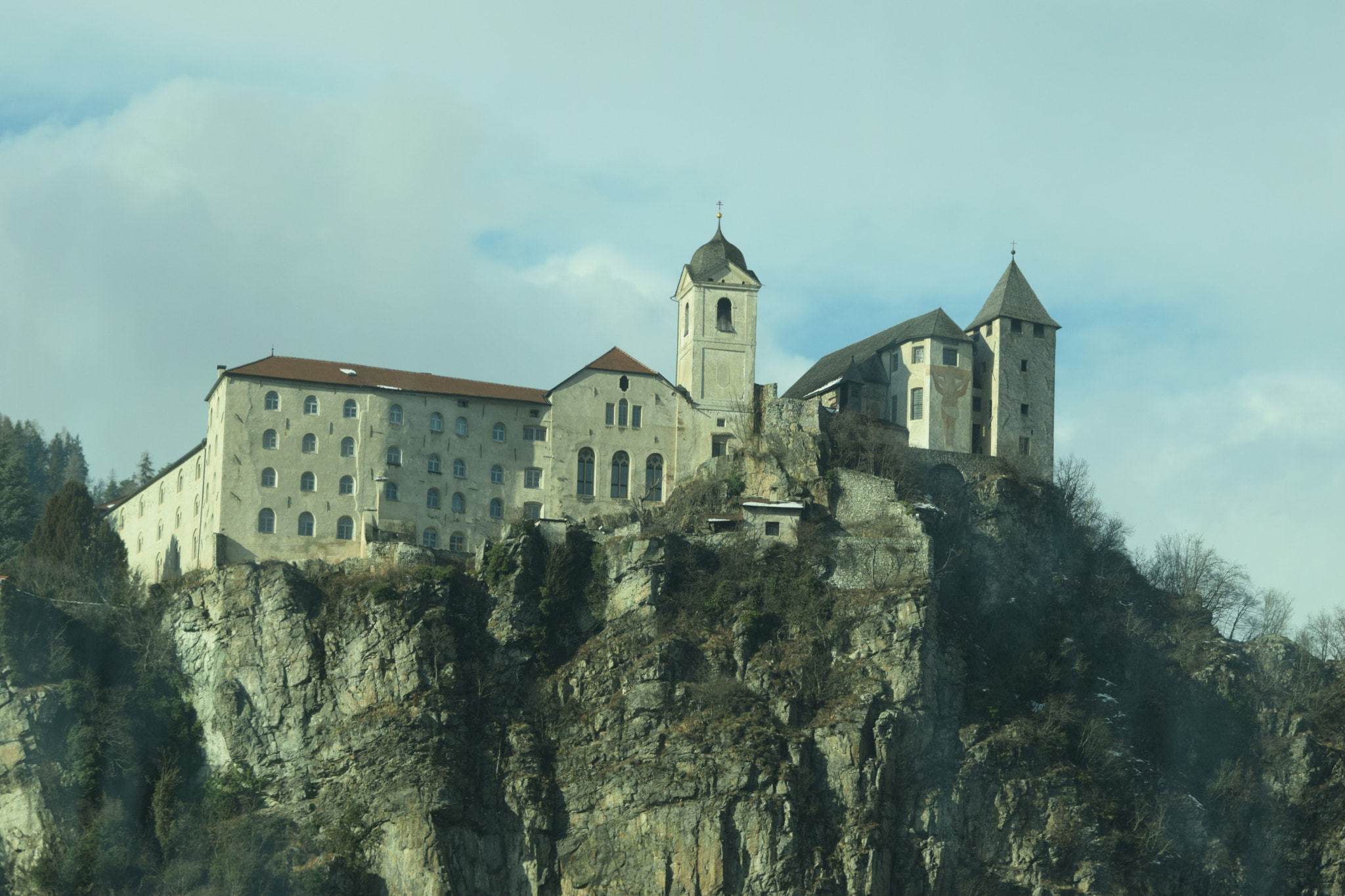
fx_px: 7004
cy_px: 448
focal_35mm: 188
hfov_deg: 11.0
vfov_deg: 7.3
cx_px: 672
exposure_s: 1/250
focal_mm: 125
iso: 400
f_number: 8
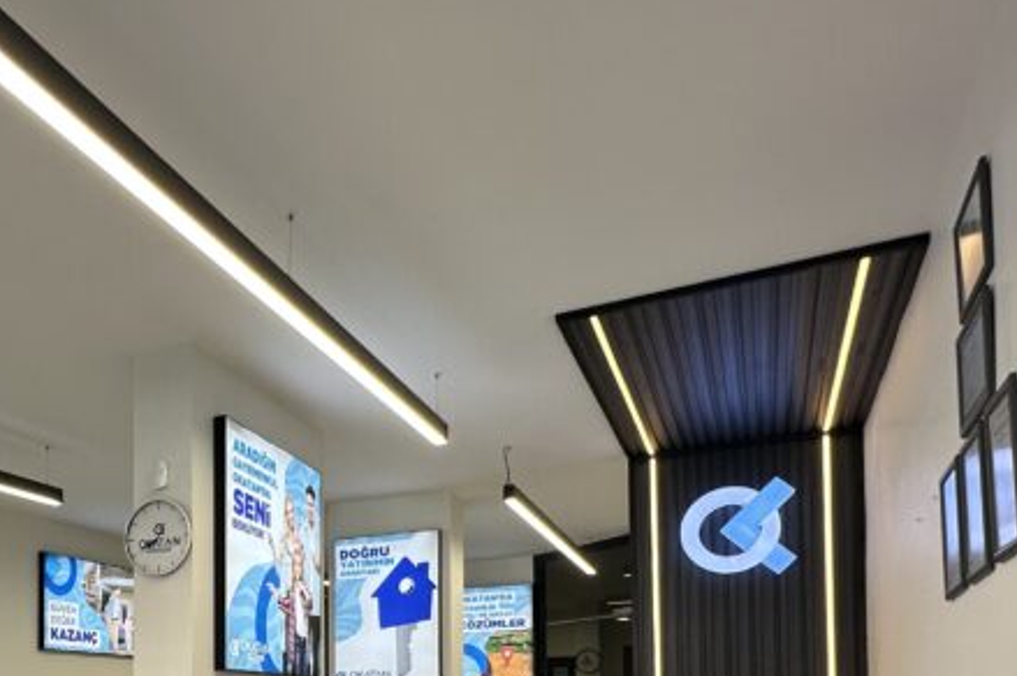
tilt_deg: +2.5
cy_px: 690
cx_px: 160
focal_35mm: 34
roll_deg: -0.3
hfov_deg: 51.2
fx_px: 960
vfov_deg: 34.9
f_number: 2.2
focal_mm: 2.22
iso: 100
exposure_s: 1/99
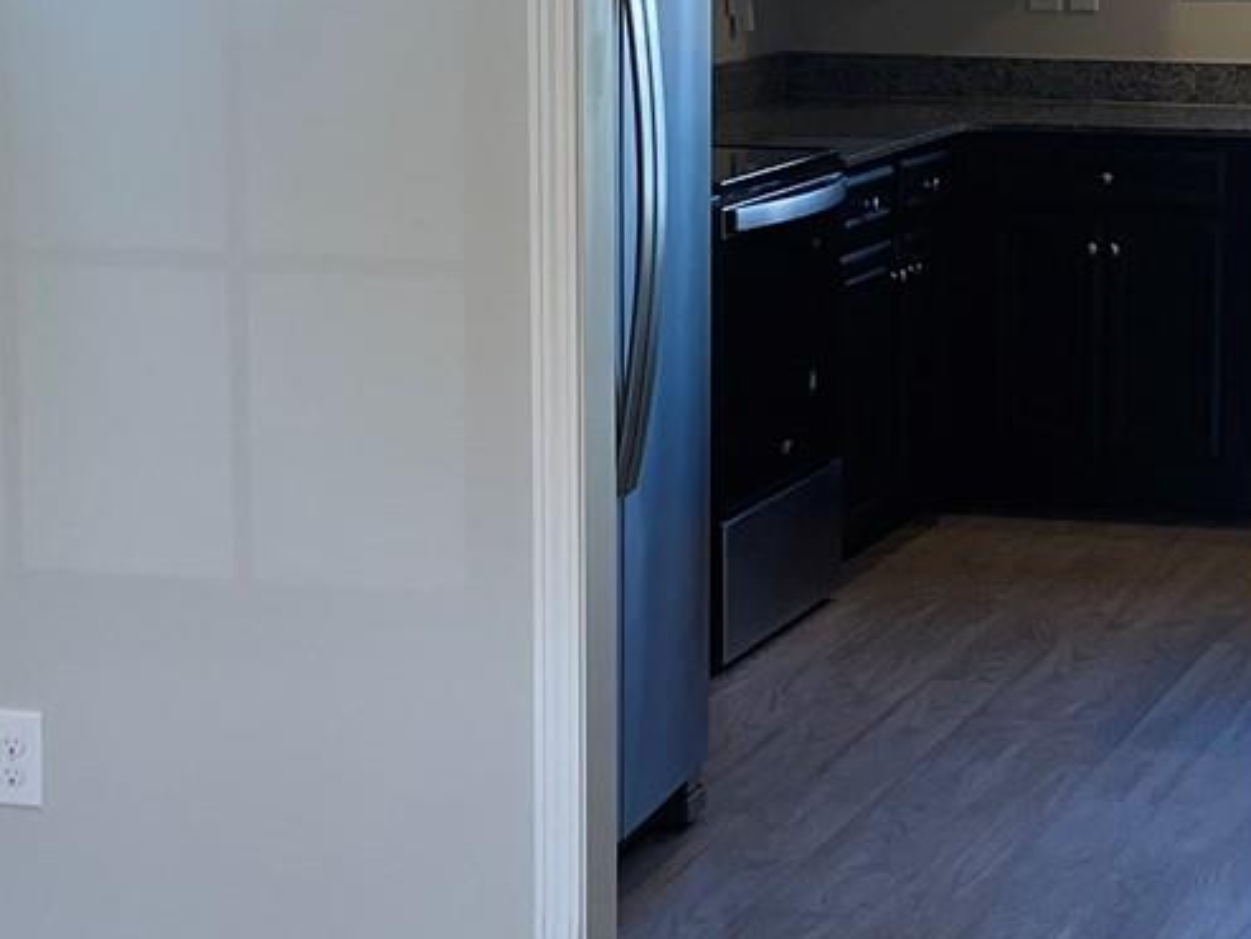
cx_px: 1114
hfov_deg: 17.9
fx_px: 3904
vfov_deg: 13.7
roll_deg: -0.2
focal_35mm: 108
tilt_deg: -7.7
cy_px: 396
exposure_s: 1/120
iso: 80
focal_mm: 4.2
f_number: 1.6
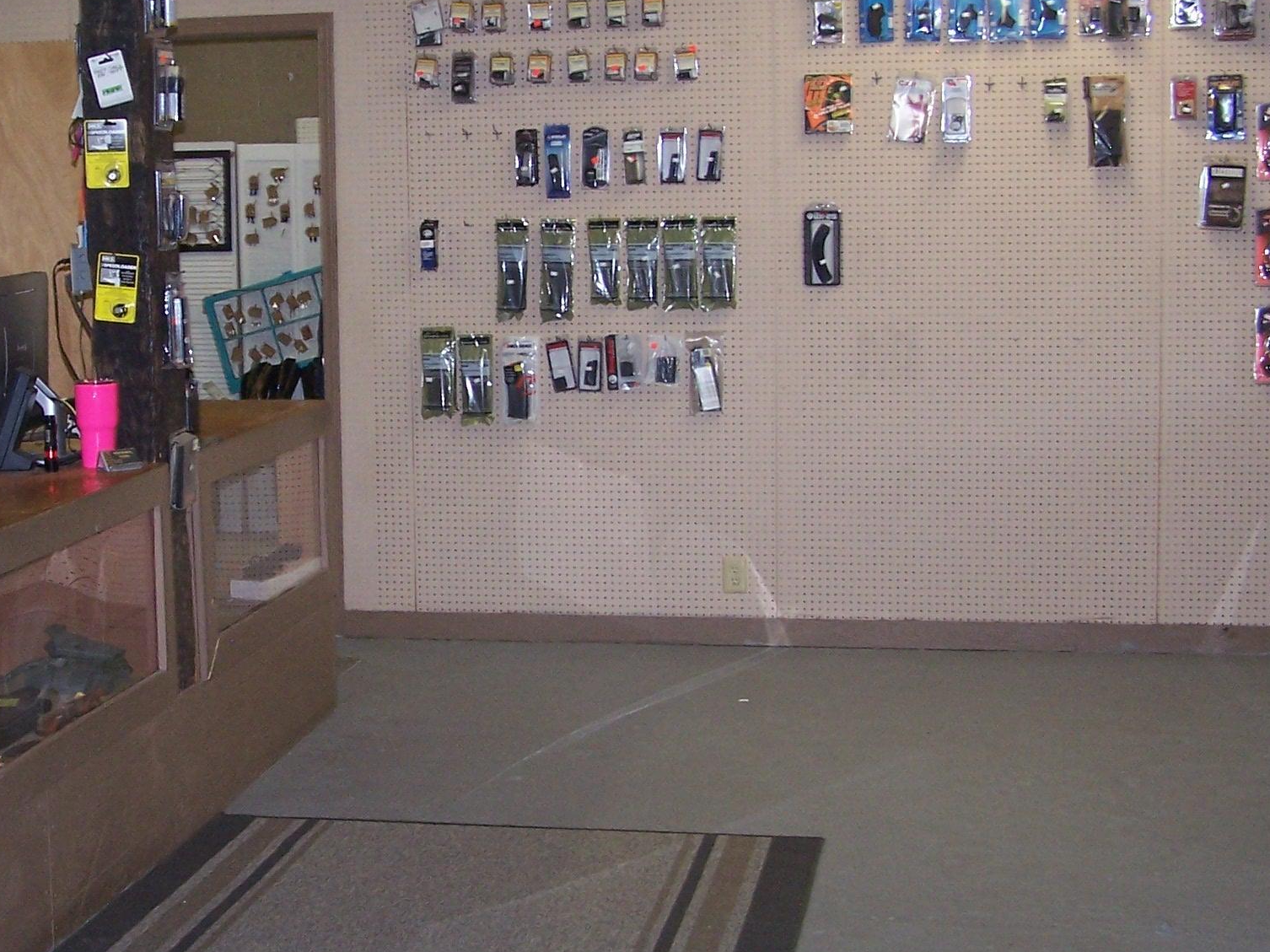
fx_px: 2384
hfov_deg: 29.7
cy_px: 385
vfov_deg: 22.6
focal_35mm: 65
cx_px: 444
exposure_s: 1/60
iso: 140
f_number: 2.8
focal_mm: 6.3
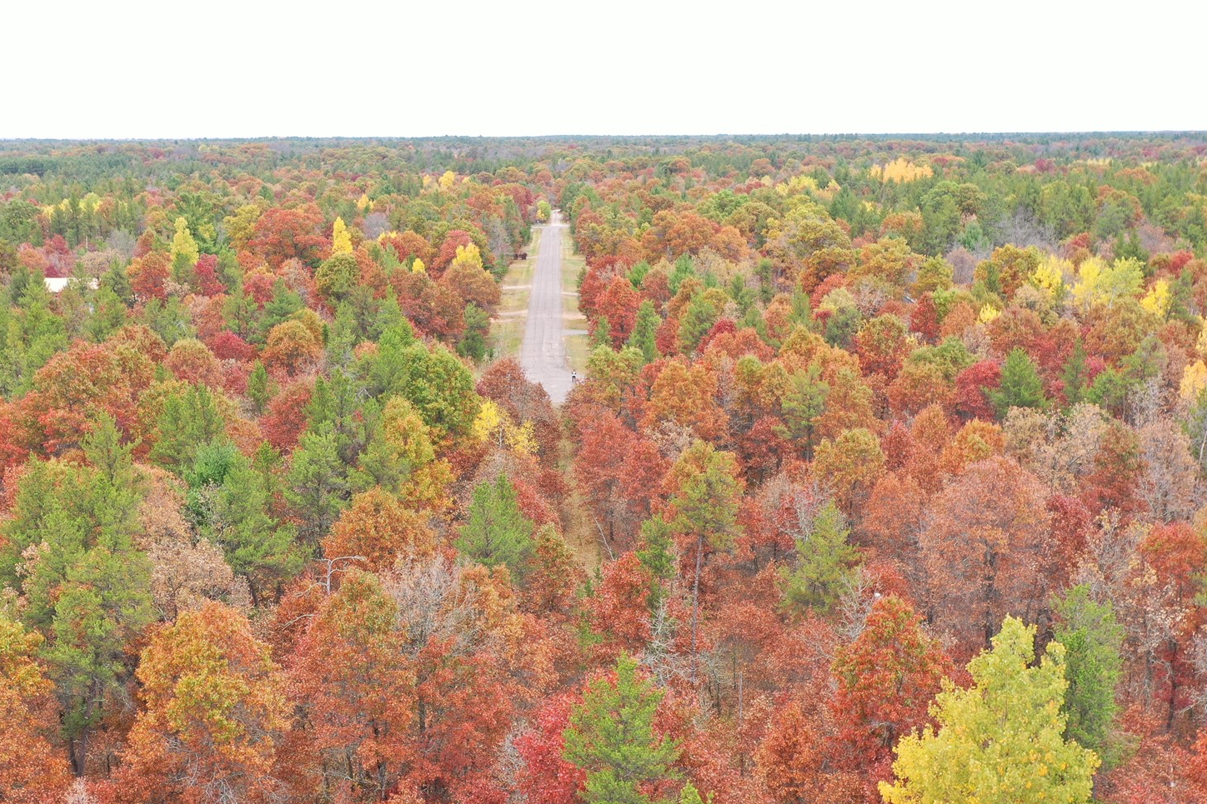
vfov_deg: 31.7
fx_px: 1408
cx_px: 609
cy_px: 526
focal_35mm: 42
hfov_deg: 46.4
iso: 100
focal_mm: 10.26
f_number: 3.5
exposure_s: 1/120
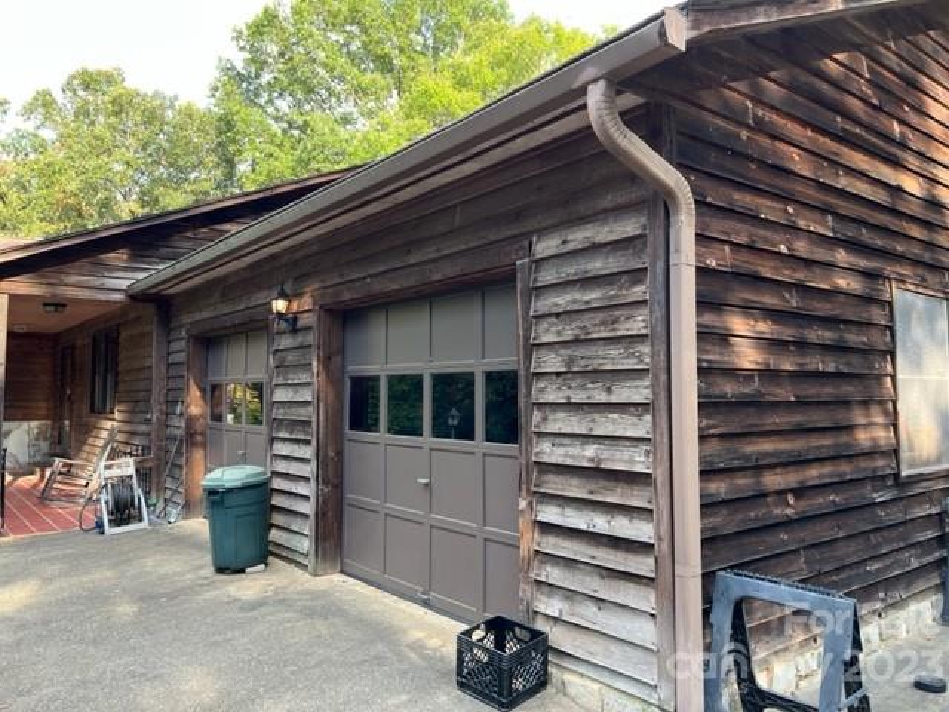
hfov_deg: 67.3
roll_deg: +0.5
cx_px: 474
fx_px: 713
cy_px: 356
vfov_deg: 53.1
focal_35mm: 26
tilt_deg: +3.8
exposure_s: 1/171
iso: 50
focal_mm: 5.7
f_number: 1.5
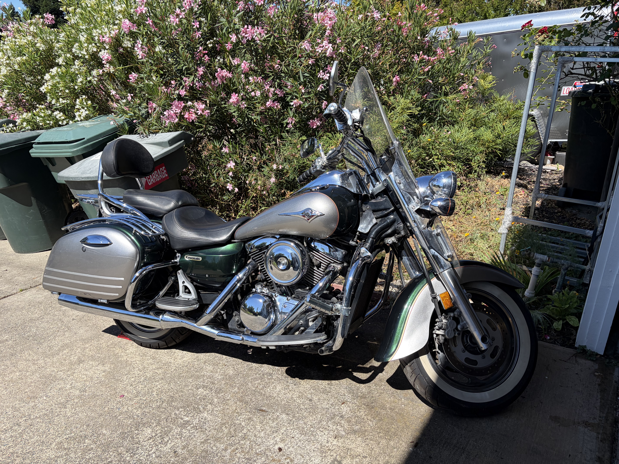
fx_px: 465
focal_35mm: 26
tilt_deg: -20.3
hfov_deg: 67.3
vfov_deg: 53.1
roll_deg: -1.1
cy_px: 232
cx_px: 310
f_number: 1.6
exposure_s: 1/2208
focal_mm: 5.96
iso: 50
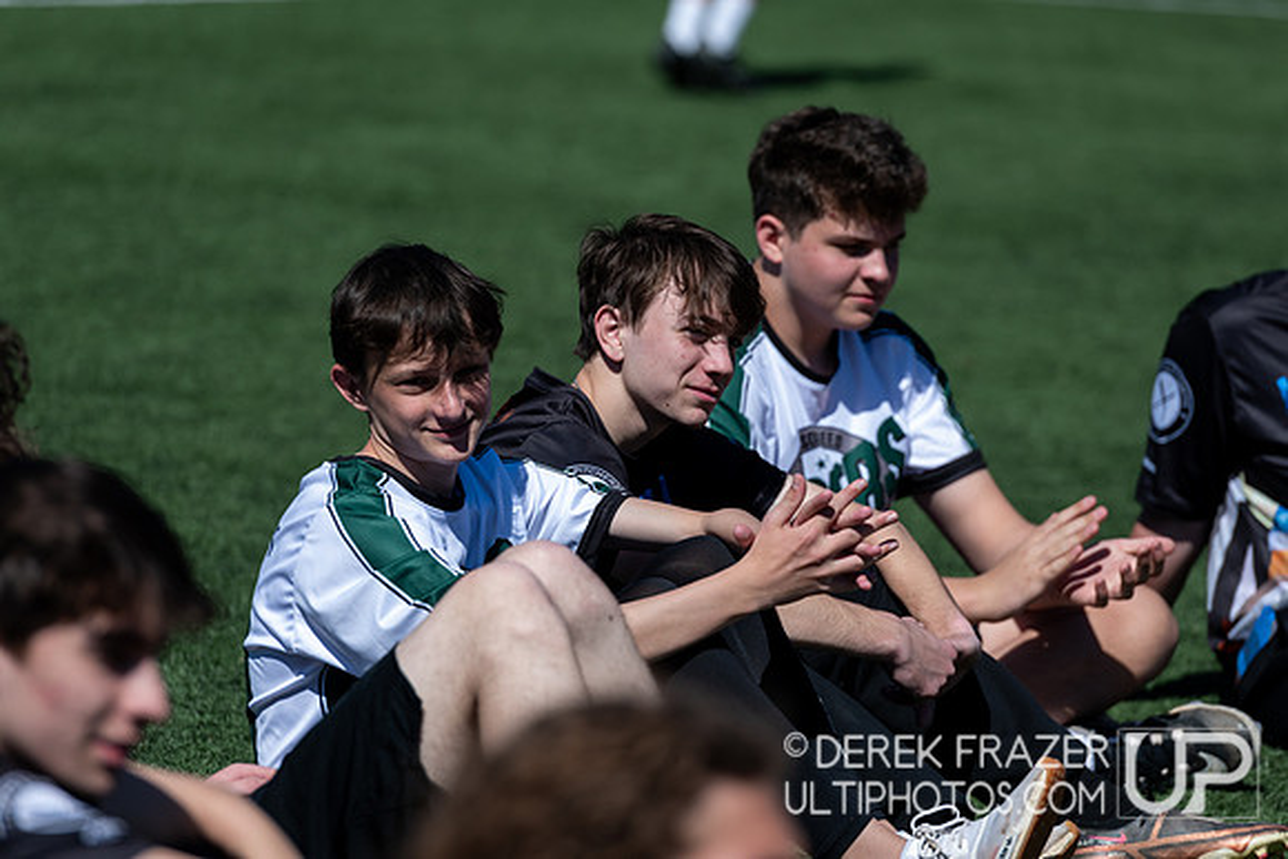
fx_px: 8033
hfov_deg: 9.2
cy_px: 413
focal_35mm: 224
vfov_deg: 6.1
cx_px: 659
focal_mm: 200
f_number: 4.5
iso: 180
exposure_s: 1/3200
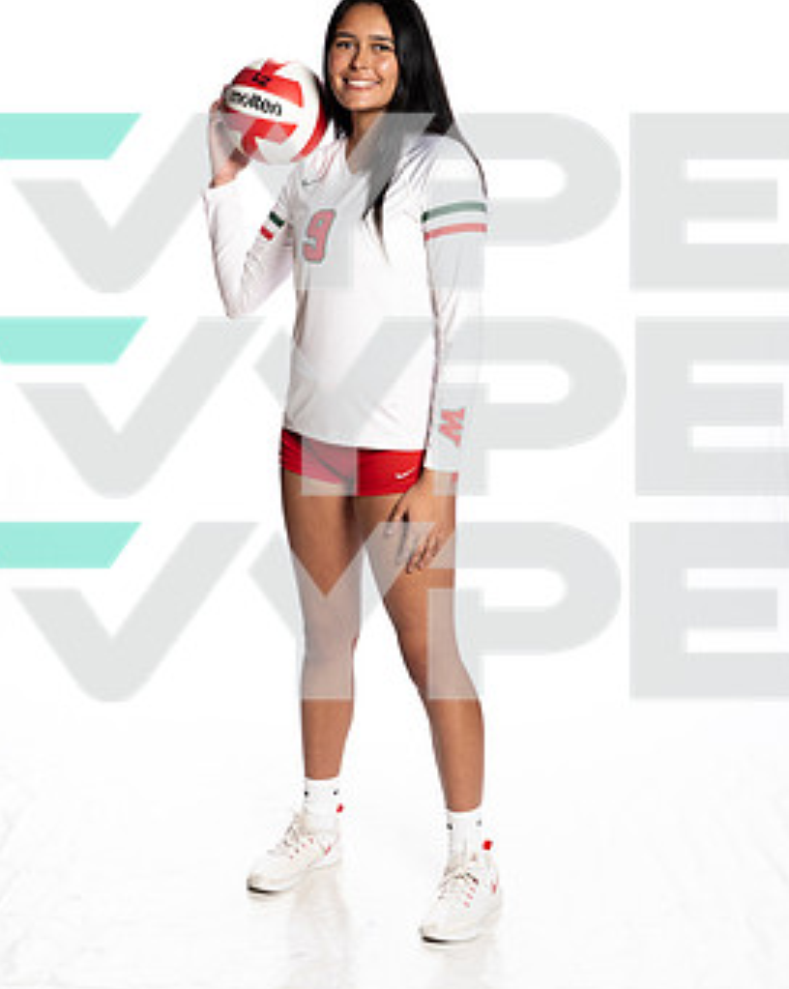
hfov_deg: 24.6
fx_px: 1813
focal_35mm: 62
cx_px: 400
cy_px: 409
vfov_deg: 30.5
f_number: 8
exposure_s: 1/250
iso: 320
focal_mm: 50
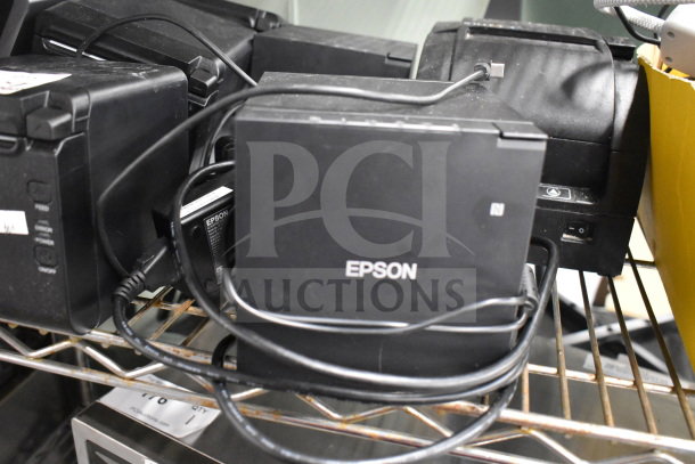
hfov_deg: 57.2
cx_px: 348
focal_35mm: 33
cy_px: 232
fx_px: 637
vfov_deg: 40.0
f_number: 3.8
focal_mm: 22
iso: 7200
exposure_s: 1/40
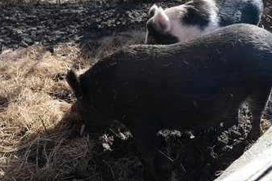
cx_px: 161
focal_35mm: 36
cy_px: 79
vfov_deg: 36.8
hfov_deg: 52.8
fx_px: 272
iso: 2000
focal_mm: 30
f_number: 5
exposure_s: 1/100
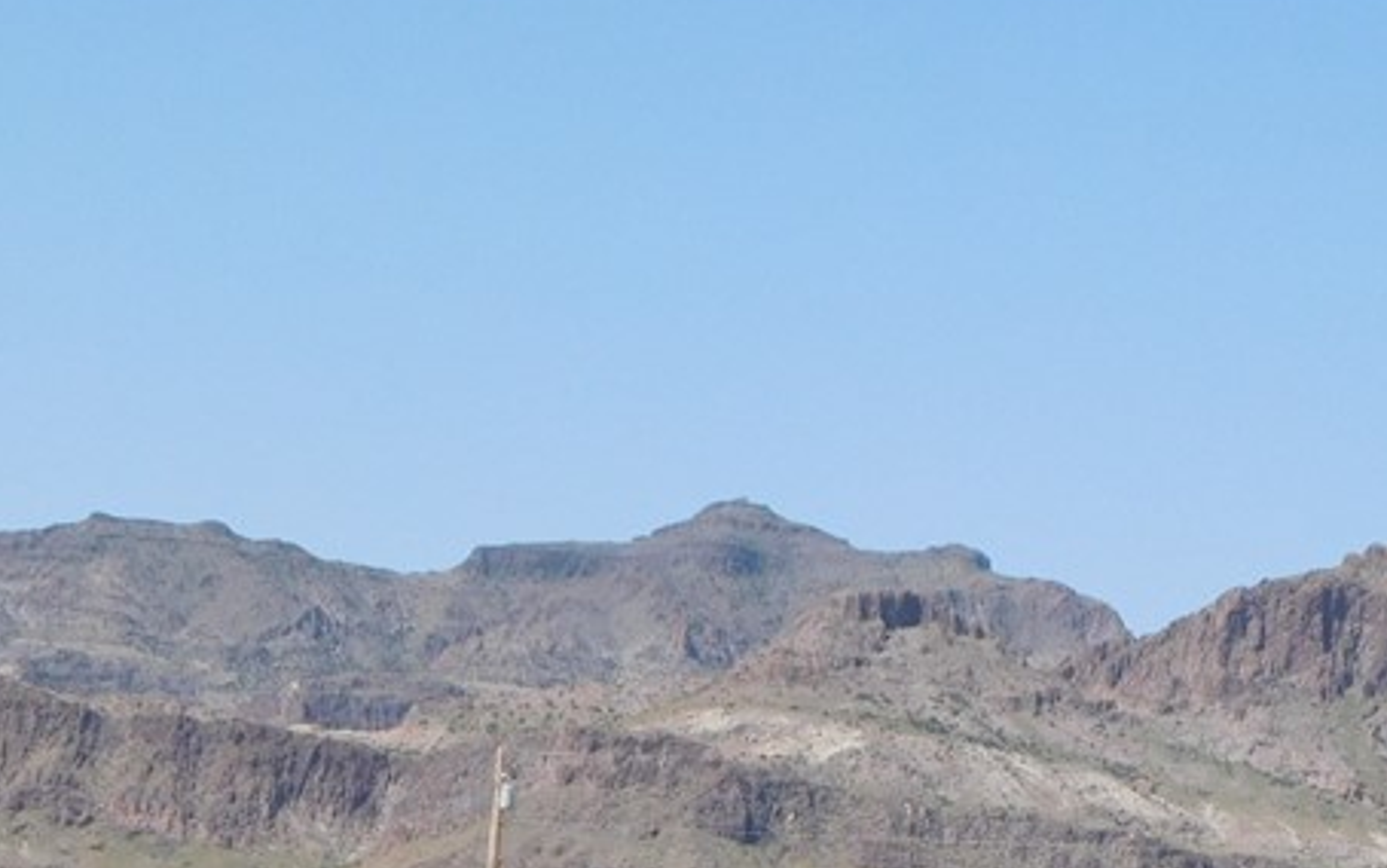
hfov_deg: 14.8
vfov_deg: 9.2
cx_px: 1054
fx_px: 5331
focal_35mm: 141
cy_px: 1125
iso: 125
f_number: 4
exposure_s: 1/1000
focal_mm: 10.4
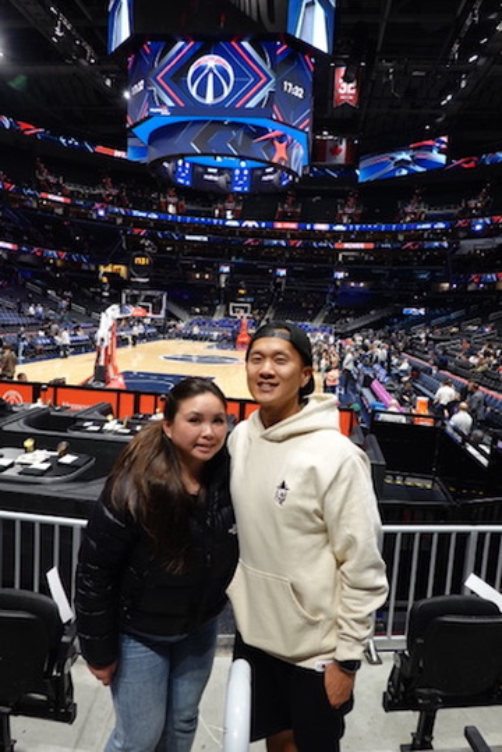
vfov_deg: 73.7
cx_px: 251
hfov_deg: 53.1
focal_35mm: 24
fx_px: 502
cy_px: 376
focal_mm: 9
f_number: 2.8
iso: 320
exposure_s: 1/60
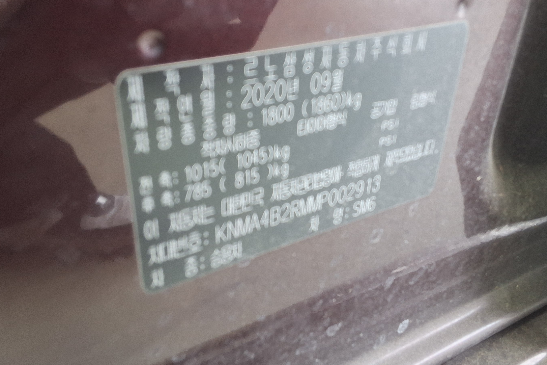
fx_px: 532
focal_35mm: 35
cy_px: 132
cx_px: 314
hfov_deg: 54.2
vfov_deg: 37.6
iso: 160
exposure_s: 1/40
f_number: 1.9
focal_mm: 2.91
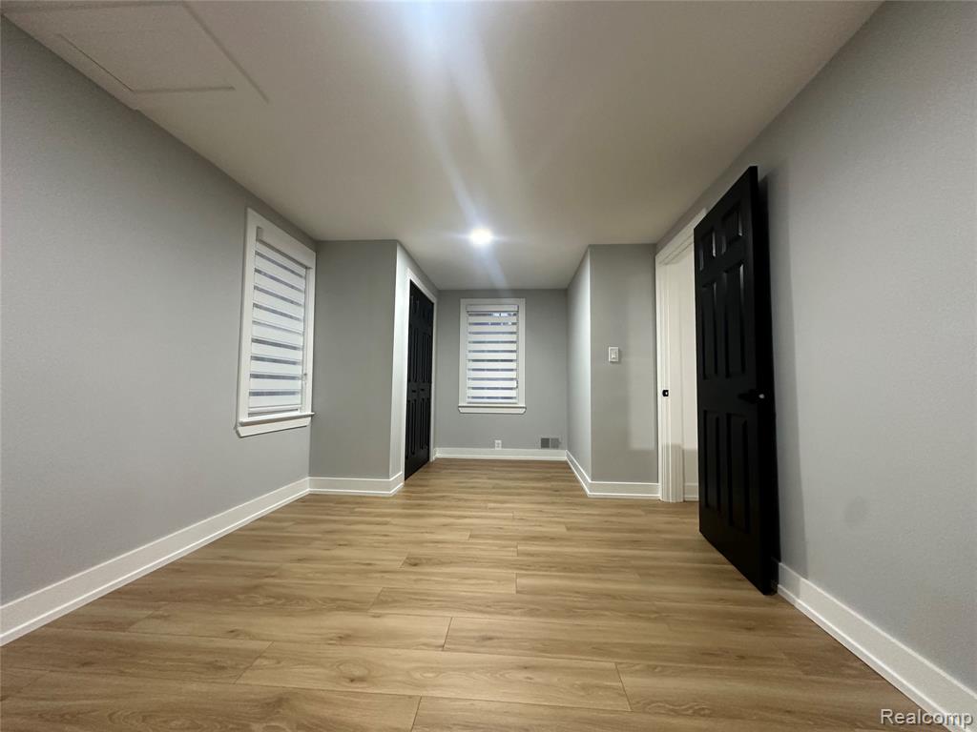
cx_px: 488
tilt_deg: +3.4
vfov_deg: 85.7
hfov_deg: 102.1
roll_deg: -1.2
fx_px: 395
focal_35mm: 14
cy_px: 366
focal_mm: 2.22
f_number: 2.2
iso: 400
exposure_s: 1/60
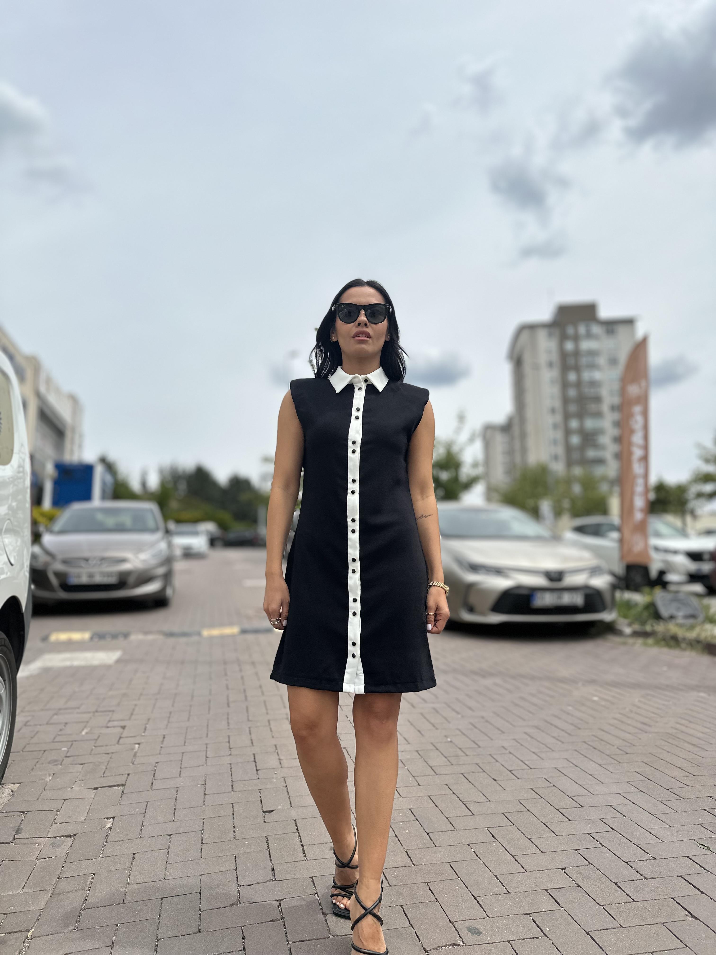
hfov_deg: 56.8
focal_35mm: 24
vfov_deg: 71.6
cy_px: 478
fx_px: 662
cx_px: 358
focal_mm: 6.86
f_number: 1.78
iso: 80
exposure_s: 1/8929
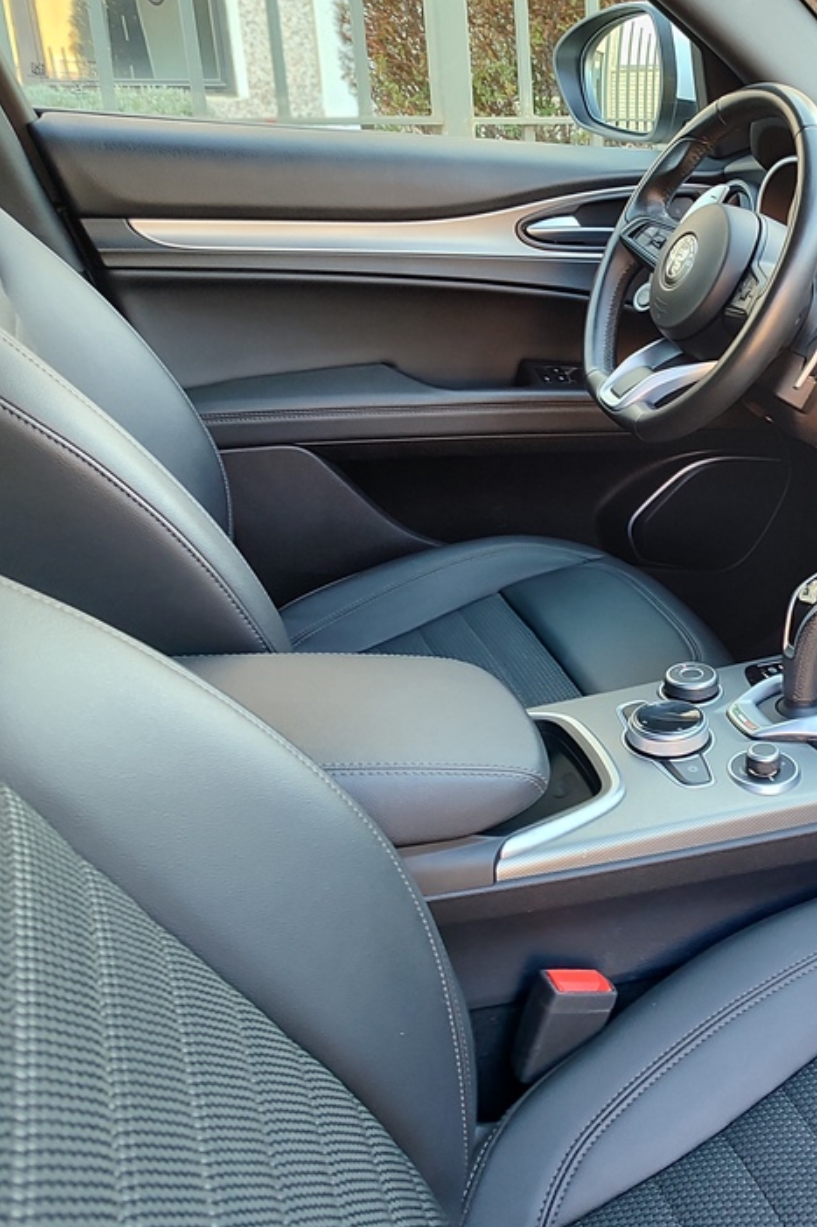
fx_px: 1294
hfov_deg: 33.1
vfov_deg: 50.7
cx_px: 744
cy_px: 567
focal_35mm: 38
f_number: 1.89
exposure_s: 1/50
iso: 111
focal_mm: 5.95
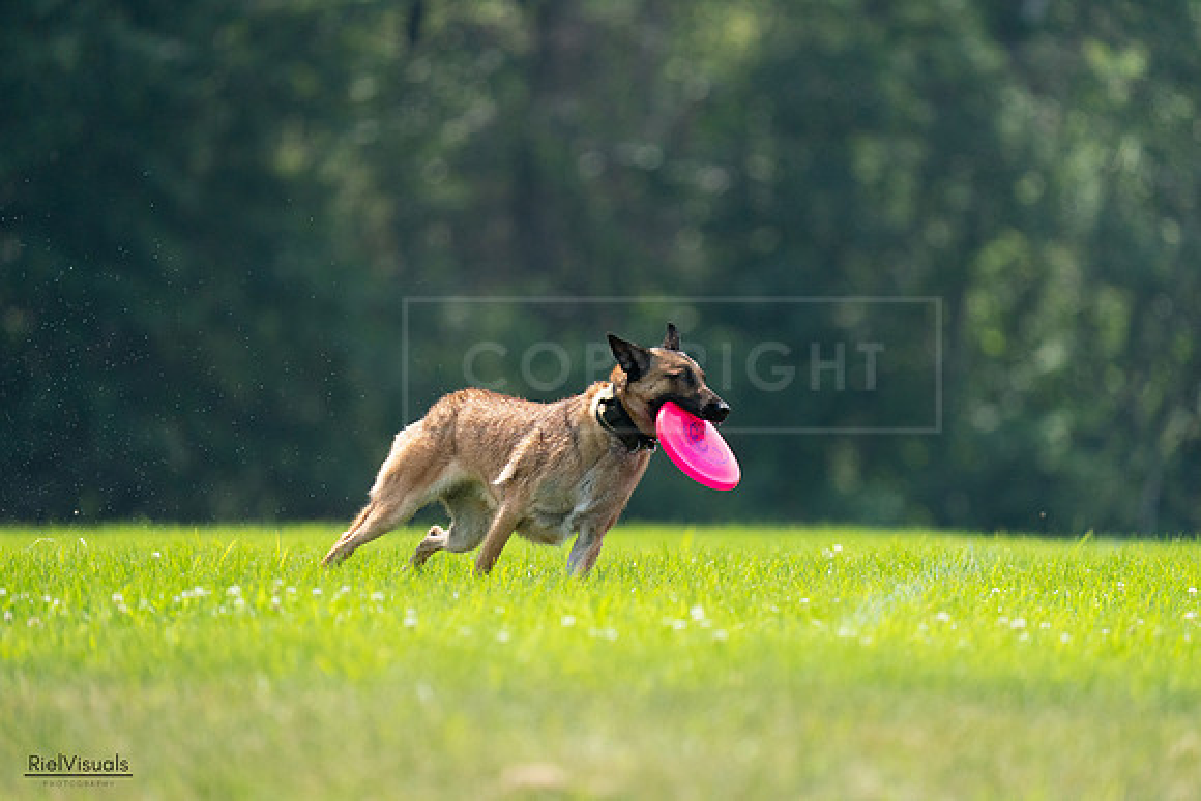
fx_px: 16450
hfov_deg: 4.2
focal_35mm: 493
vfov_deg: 2.8
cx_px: 600
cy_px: 400
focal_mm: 493
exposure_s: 1/4000
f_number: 6.3
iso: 2500
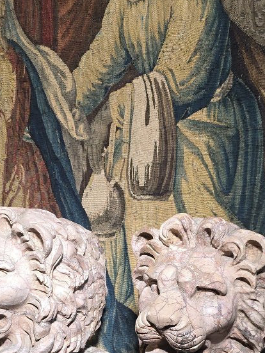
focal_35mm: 50
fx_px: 510
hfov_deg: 29.1
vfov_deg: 35.2
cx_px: 147
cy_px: 339
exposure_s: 1/57.5
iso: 160
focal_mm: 6.3
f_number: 1.7
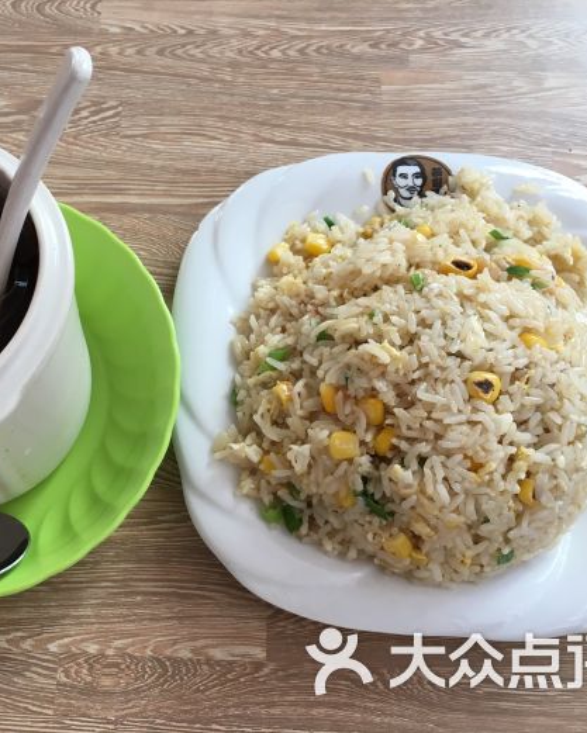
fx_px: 825
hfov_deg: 38.4
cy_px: 365
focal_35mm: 38
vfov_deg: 47.9
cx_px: 166
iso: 25
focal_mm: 4.15
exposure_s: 1/33
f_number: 2.2
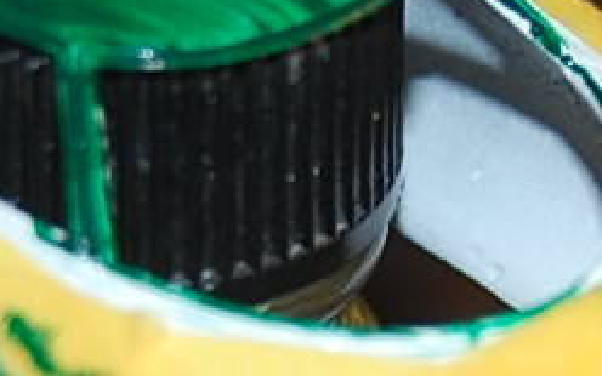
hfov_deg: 8.1
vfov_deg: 5.1
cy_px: 289
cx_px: 252
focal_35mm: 259
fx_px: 4249
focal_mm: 28
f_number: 4.2
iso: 250
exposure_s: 1/60
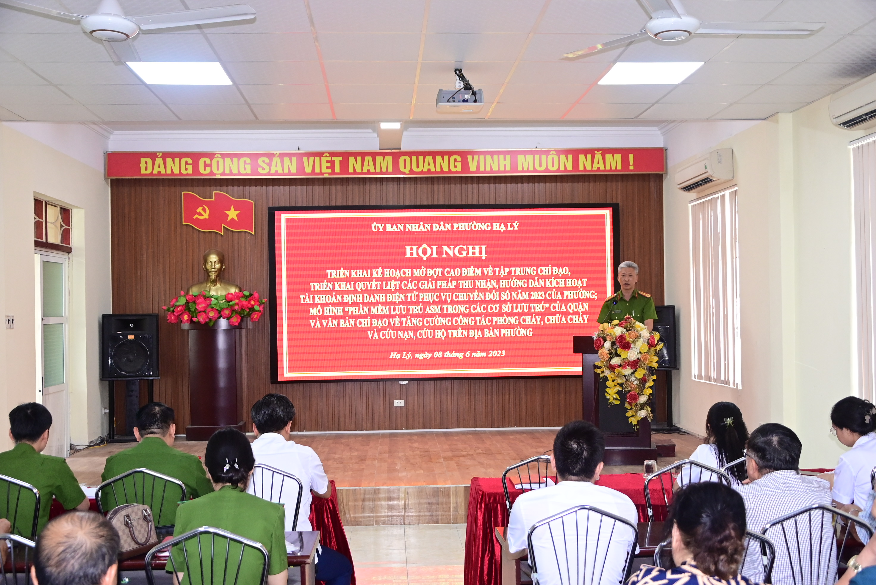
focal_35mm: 39
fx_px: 950
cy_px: 292
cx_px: 438
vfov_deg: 34.3
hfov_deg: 49.5
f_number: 4.5
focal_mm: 26
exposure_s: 1/200
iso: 1600
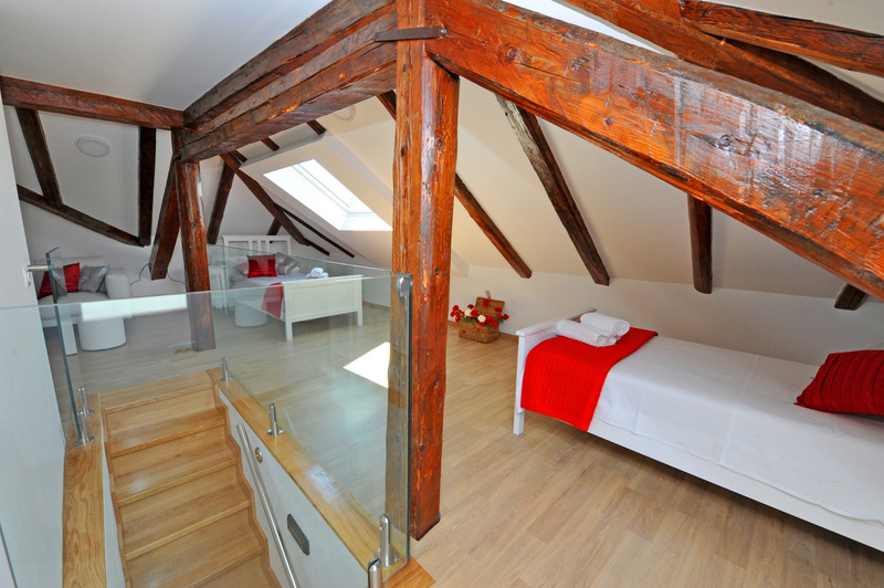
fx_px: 343
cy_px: 294
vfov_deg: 81.1
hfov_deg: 104.3
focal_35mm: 14
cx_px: 442
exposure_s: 1/250
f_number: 8
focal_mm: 14
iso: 1000
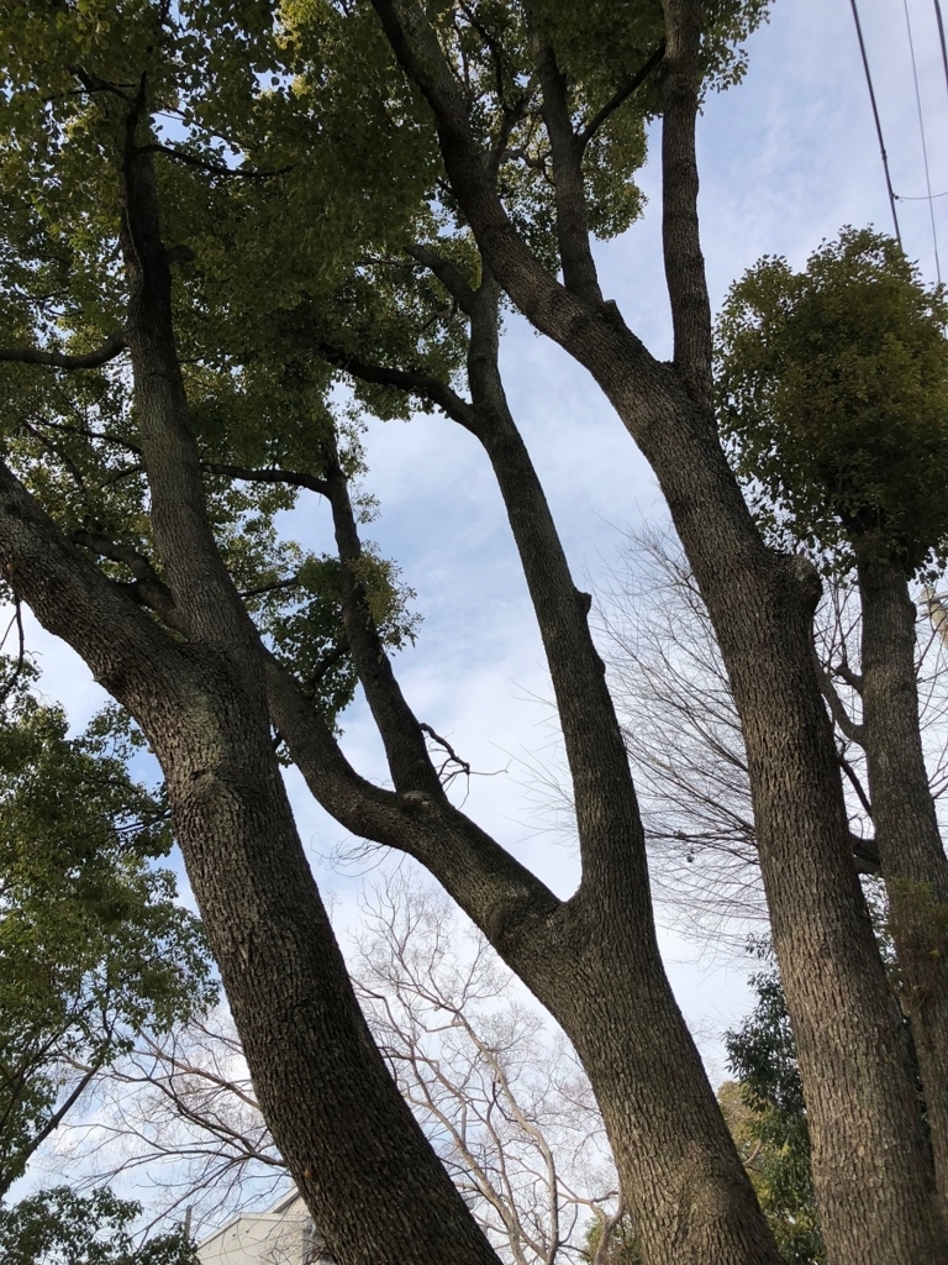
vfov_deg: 63.4
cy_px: 632
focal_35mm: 28
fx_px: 1022
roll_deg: +6.4
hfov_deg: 49.7
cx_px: 474
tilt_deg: +42.1
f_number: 1.8
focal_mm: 3.99
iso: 20
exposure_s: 1/1453
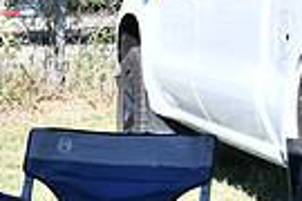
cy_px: 189
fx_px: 1401
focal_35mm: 167
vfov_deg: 8.2
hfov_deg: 11.2
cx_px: -298
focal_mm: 26
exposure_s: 1/250
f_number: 8
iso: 160
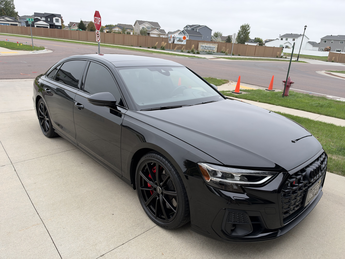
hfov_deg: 71.6
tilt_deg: -20.5
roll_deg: -3.7
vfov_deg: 56.8
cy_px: 130
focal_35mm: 24
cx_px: 172
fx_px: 239
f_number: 1.8
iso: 64
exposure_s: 1/625
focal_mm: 6.93
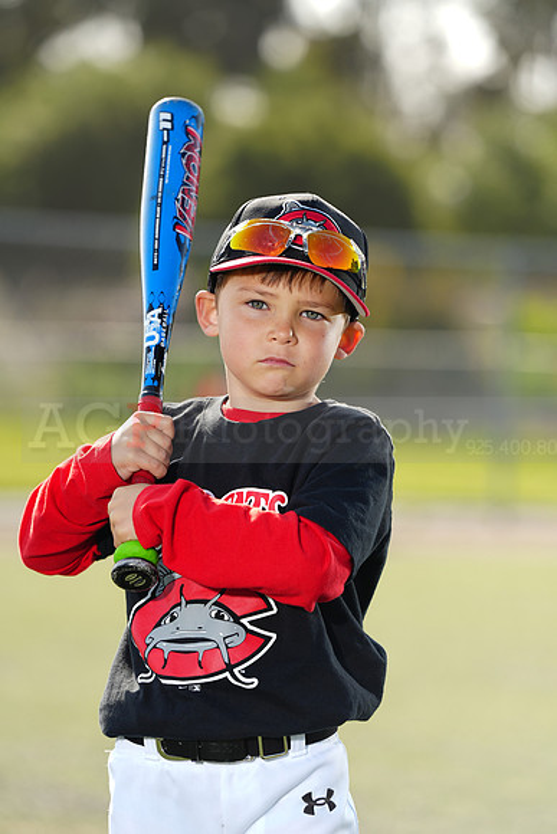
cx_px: 278
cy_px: 417
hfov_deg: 6.9
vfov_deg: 10.3
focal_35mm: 200
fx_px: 4639
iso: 64
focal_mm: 200
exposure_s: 1/250
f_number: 4.5
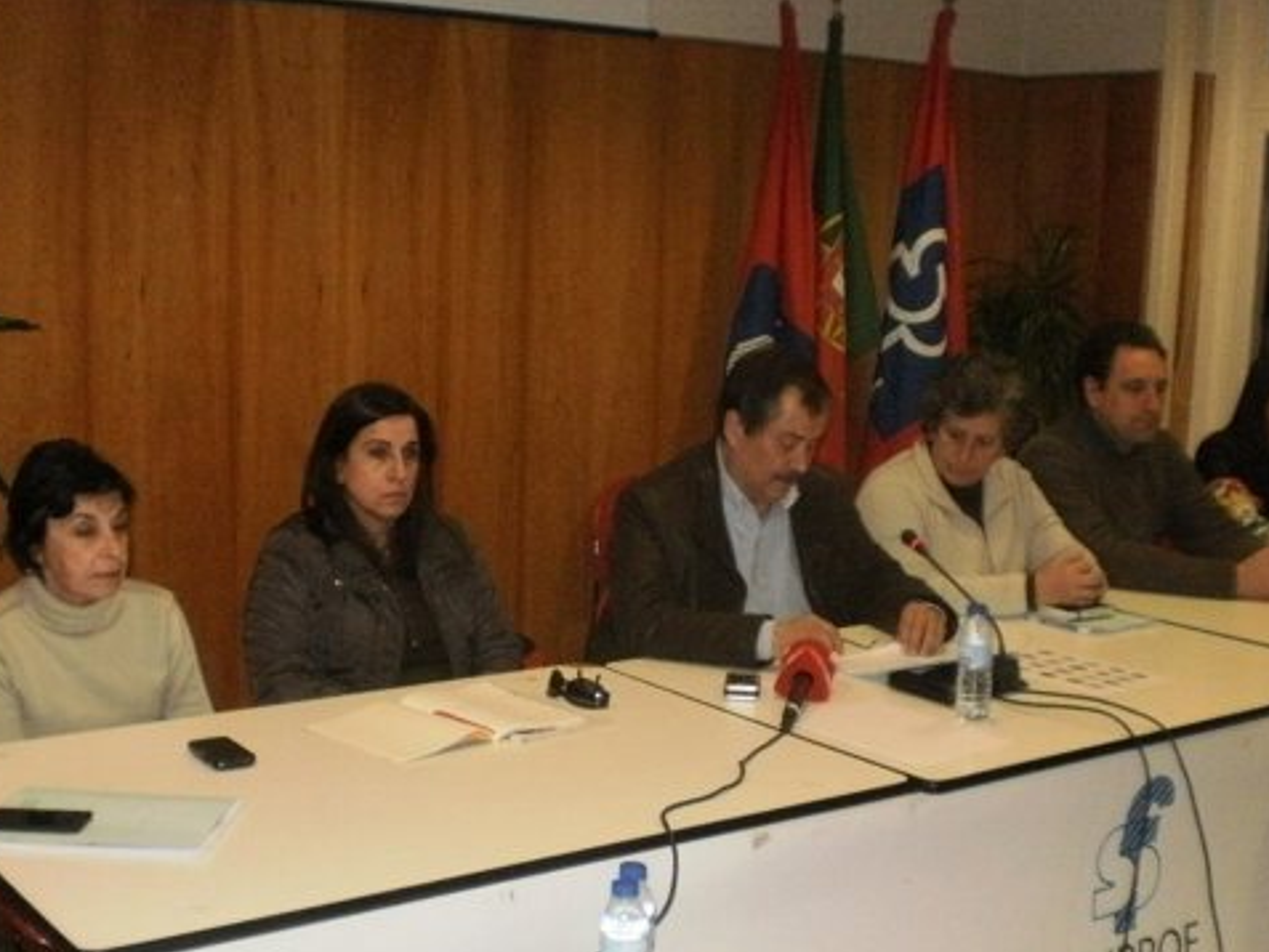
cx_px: 599
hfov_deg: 37.5
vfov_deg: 28.5
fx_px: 1870
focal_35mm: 51
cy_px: 590
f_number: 3.1
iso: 400
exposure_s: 1/125
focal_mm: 6.3
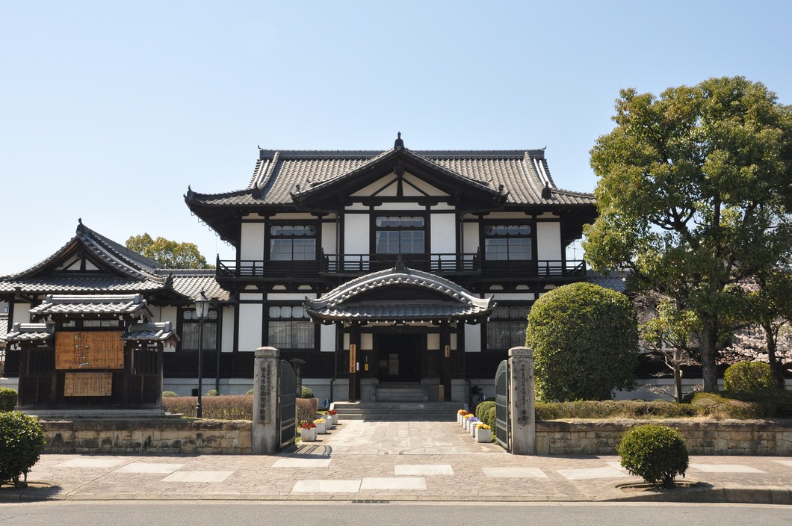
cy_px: 263
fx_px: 791
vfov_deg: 36.8
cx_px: 396
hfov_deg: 53.2
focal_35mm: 36
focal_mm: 24
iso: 1000
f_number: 8
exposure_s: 1/1600
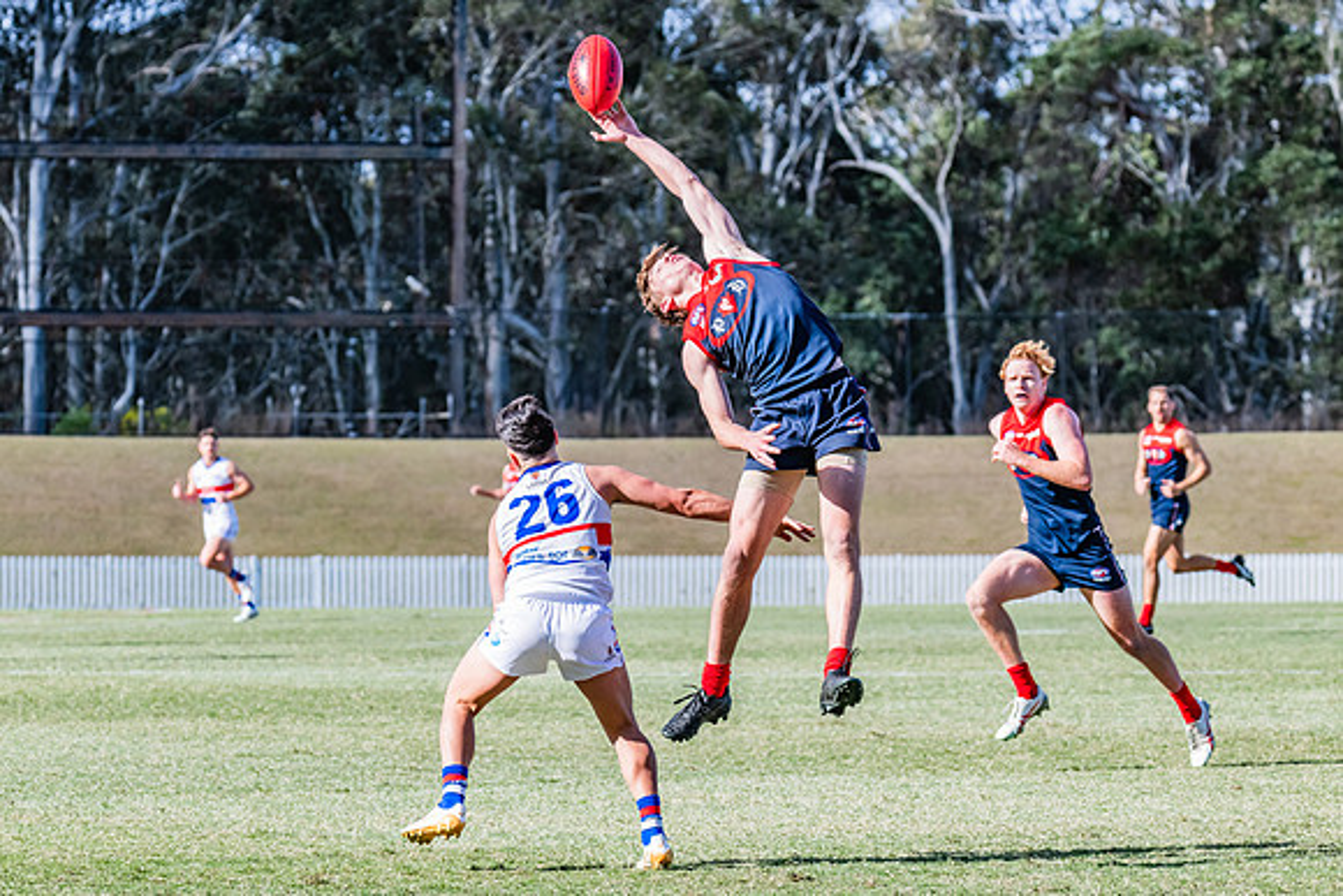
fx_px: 8912
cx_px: 655
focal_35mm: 239
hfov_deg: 8.6
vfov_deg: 5.8
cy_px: 446
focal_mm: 210
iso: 800
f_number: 8
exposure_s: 1/1600
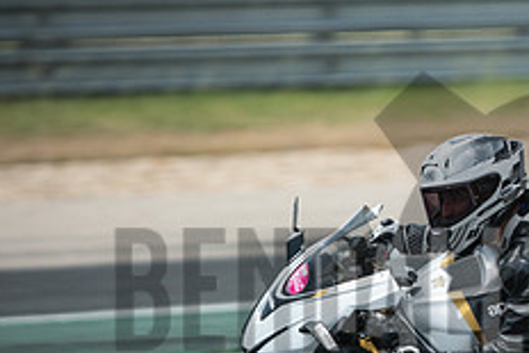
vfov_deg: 1.8
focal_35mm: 751
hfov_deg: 2.7
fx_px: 11042
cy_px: 293
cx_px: 595
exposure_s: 1/320
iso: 800
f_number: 2
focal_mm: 200
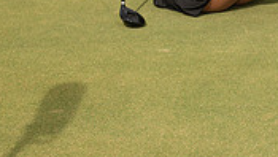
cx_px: 234
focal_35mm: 129
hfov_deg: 16.5
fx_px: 952
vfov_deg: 8.9
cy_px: -162
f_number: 6.3
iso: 100
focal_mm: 48
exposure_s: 1/400
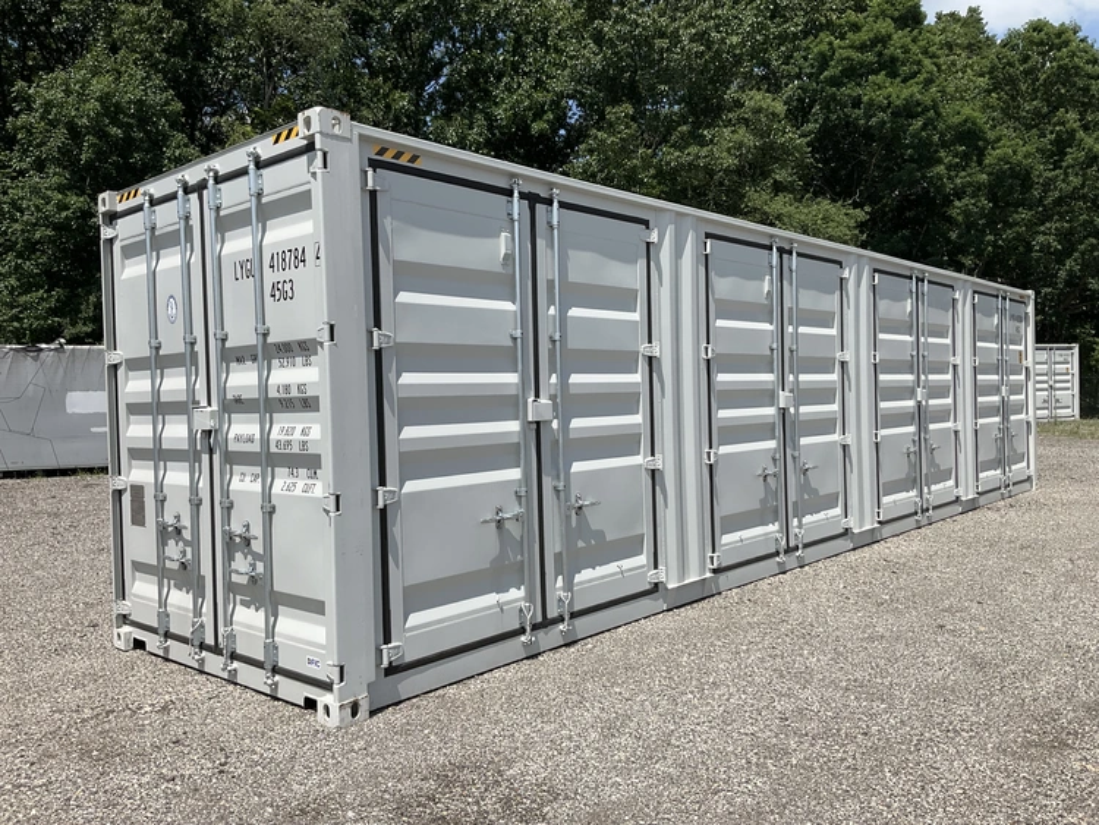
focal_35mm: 29
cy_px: 412
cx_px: 550
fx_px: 921
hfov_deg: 61.6
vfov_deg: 48.3
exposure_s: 1/2959
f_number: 1.8
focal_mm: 3
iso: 25
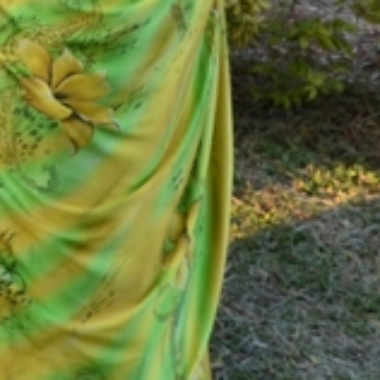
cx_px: -293
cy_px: -285
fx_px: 1801
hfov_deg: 11.2
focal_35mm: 145
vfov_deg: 11.3
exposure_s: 1/250
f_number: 5.6
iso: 800
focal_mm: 18
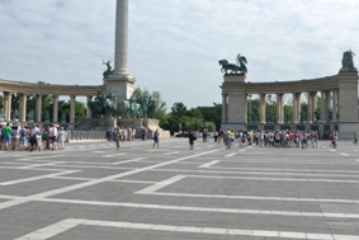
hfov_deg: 39.7
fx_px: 497
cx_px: 169
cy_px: 74
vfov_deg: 26.9
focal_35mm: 50
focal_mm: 21
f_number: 8
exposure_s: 1/250
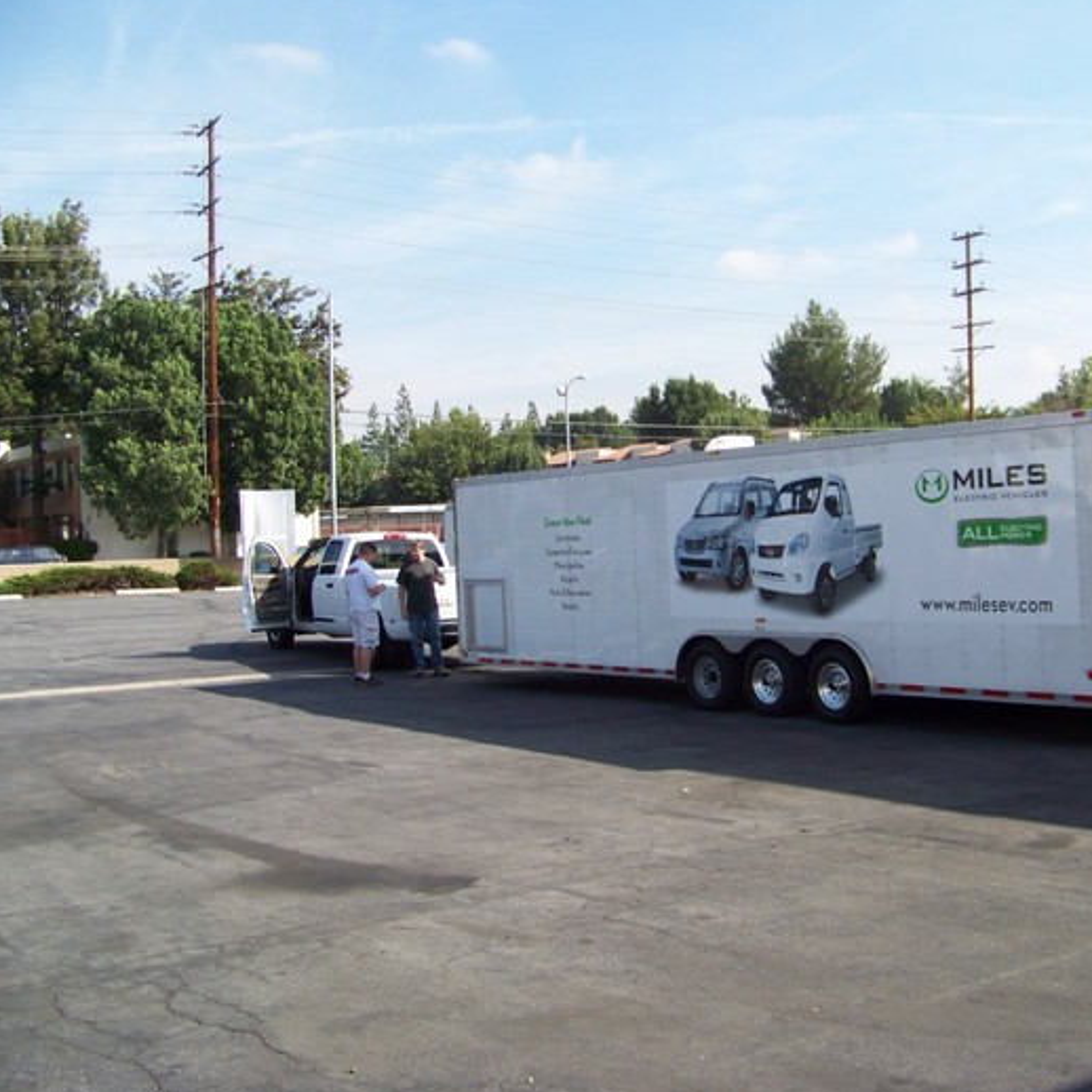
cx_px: 666
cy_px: 545
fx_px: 1535
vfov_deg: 39.2
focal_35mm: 43
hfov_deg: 39.0
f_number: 2.8
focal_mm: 5.85
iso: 72
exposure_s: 1/800
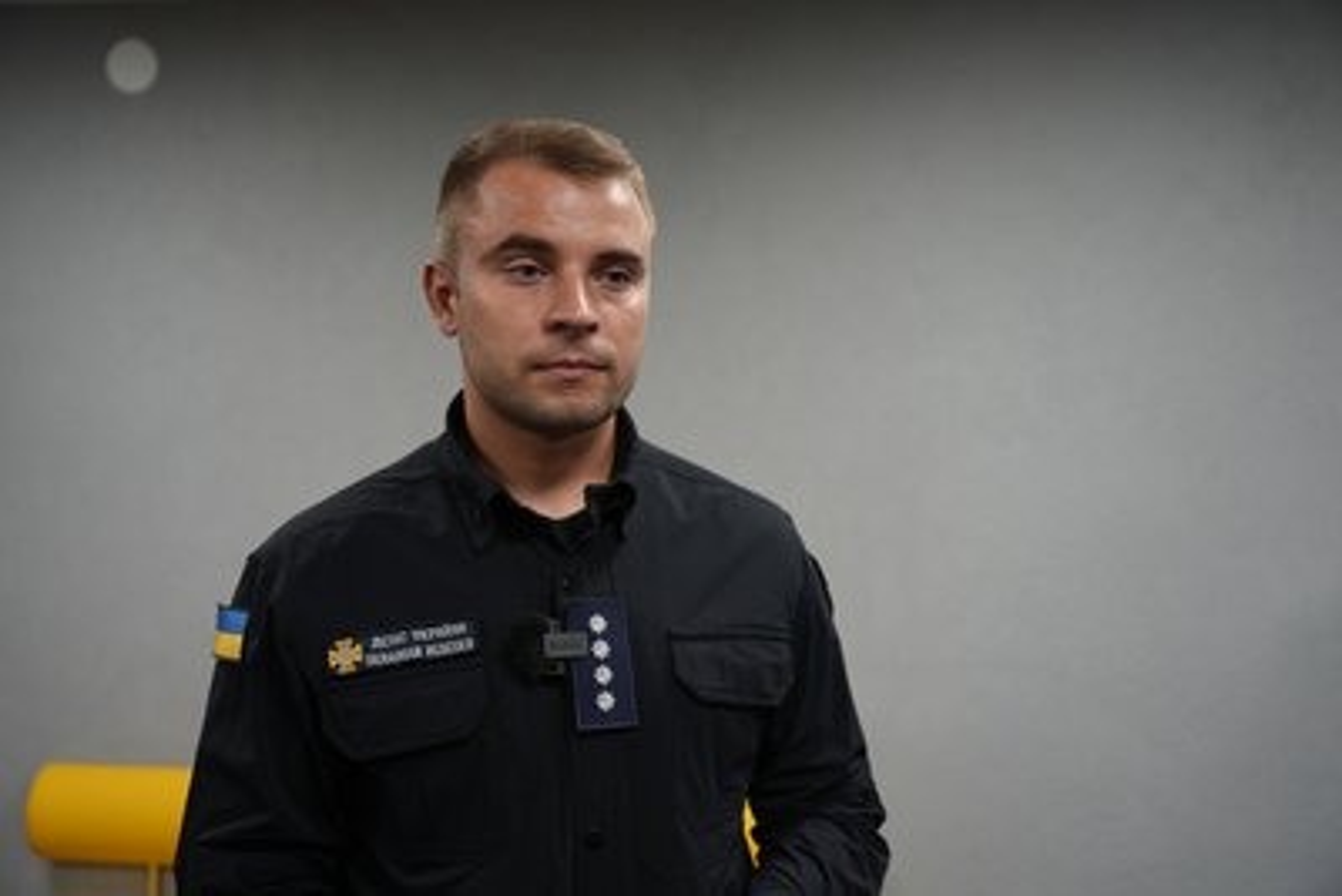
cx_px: 671
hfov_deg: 55.8
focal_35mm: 34
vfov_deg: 38.9
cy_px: 448
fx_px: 1268
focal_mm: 34
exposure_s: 1/100
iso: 320
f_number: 2.8
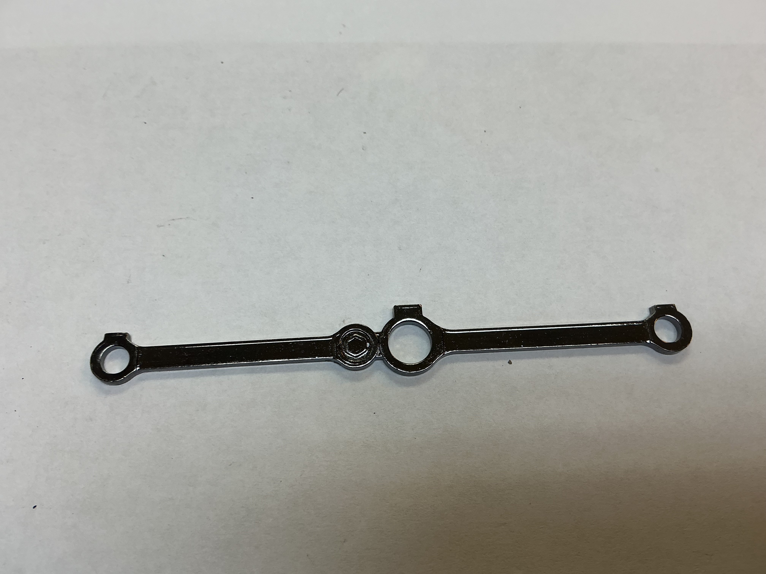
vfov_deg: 48.2
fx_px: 642
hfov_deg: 61.7
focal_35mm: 29
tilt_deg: -70.2
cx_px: 383
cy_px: 287
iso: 20
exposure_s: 1/100
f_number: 1.8
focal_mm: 3
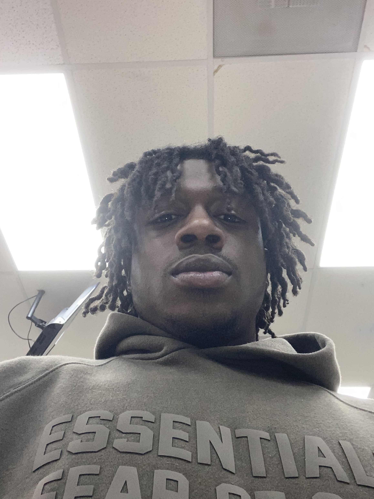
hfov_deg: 46.8
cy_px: 250
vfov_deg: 60.0
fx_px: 432
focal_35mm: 30
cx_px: 187
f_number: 2.2
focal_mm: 2.71
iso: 160
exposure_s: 1/60
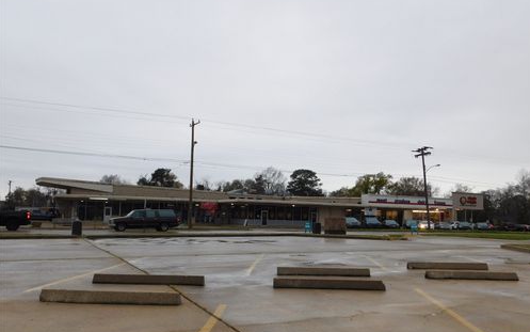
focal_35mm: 32
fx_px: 462
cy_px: 185
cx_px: 266
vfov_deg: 39.4
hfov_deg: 59.6
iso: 125
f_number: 3.2
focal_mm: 5.3
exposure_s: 1/160
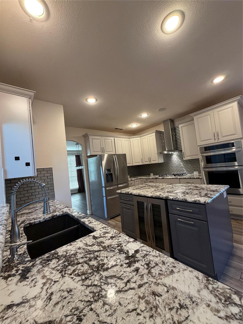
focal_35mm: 14
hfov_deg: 85.7
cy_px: 162
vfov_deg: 102.1
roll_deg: +5.9
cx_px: 122
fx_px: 131
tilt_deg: +2.5
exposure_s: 1/60
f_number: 2.2
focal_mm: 2.22
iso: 200
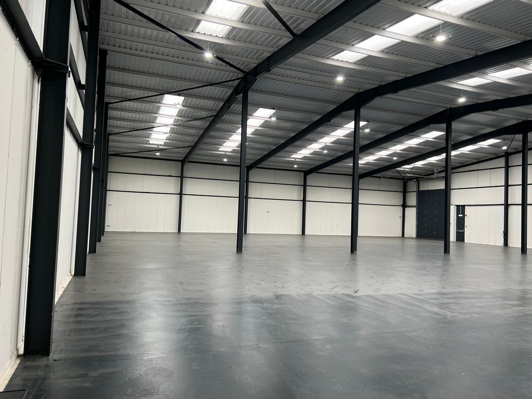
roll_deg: -1.5
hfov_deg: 67.3
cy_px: 200
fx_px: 400
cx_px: 266
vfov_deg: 53.1
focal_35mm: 26
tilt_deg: +2.0
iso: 64
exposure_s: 1/156
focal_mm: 5.7
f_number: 1.5
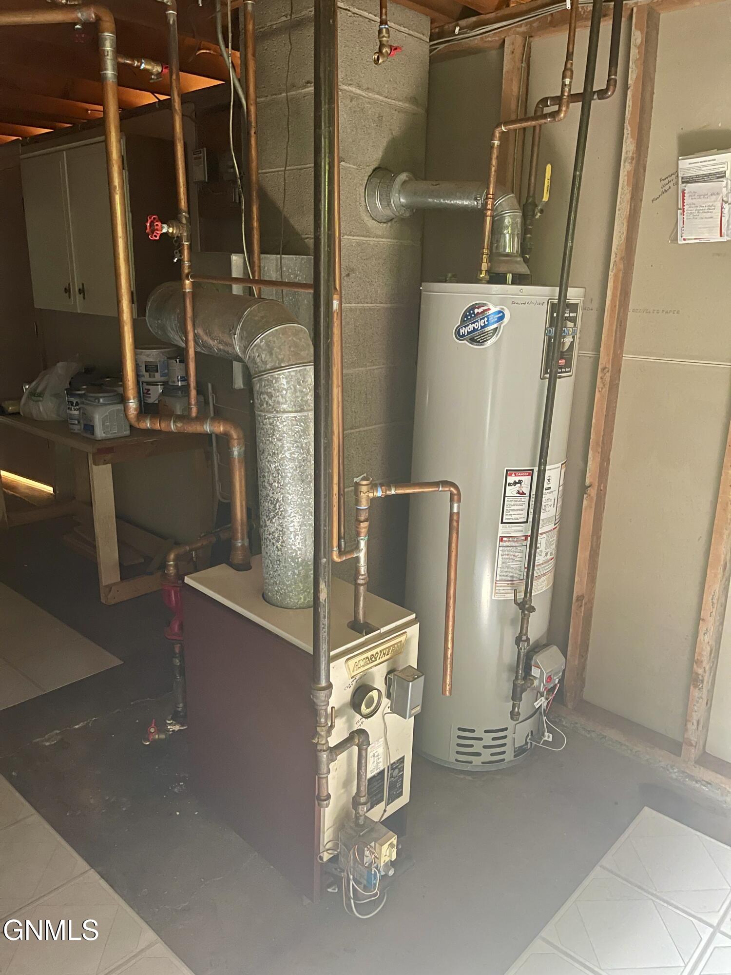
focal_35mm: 25
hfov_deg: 54.9
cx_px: 366
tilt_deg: -15.4
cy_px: 488
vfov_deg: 69.4
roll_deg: -1.6
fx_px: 704
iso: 1600
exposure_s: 1/15
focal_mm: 5.1
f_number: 1.6
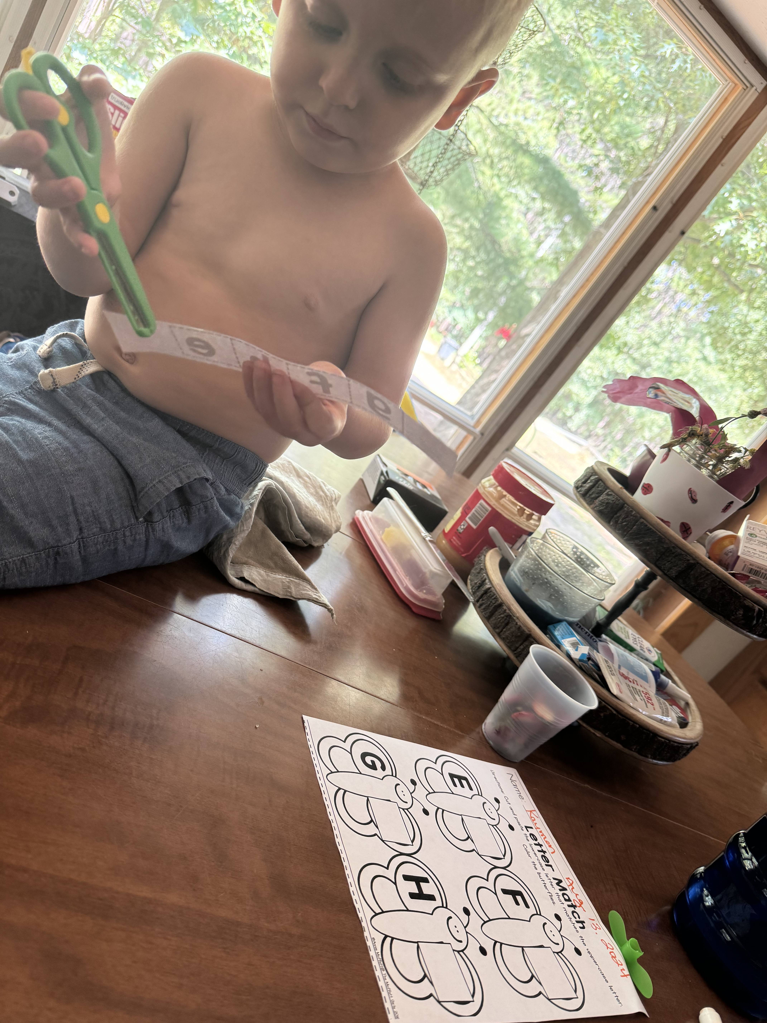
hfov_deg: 56.8
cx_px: 384
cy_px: 512
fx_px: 709
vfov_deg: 71.6
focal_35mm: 24
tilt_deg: -18.2
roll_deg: -36.2
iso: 200
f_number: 1.78
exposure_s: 1/121
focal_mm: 6.76
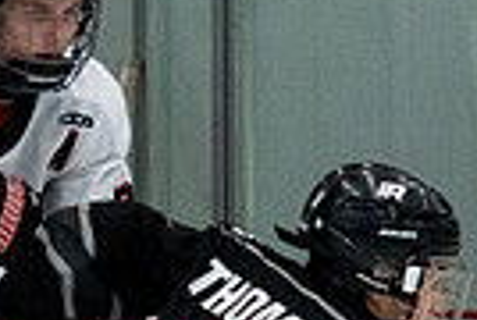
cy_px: 375
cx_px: 176
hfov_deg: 1.4
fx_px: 18937
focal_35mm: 1426
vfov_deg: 1.0
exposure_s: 1/640
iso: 1800
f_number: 2.8
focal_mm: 135
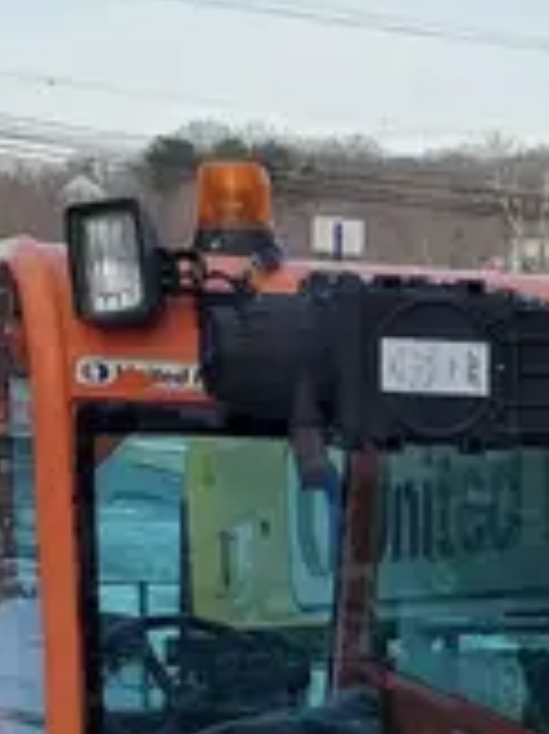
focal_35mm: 117
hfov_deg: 11.9
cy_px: 1006
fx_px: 2477
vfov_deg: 15.8
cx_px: 914
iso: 50
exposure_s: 1/669
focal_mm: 4.3
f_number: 2.4
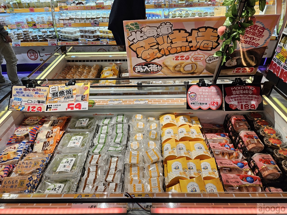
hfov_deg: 73.9
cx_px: 144
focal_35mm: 23
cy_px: 108
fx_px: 191
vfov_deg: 58.9
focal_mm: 5.4
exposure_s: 1/120
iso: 80
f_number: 1.8
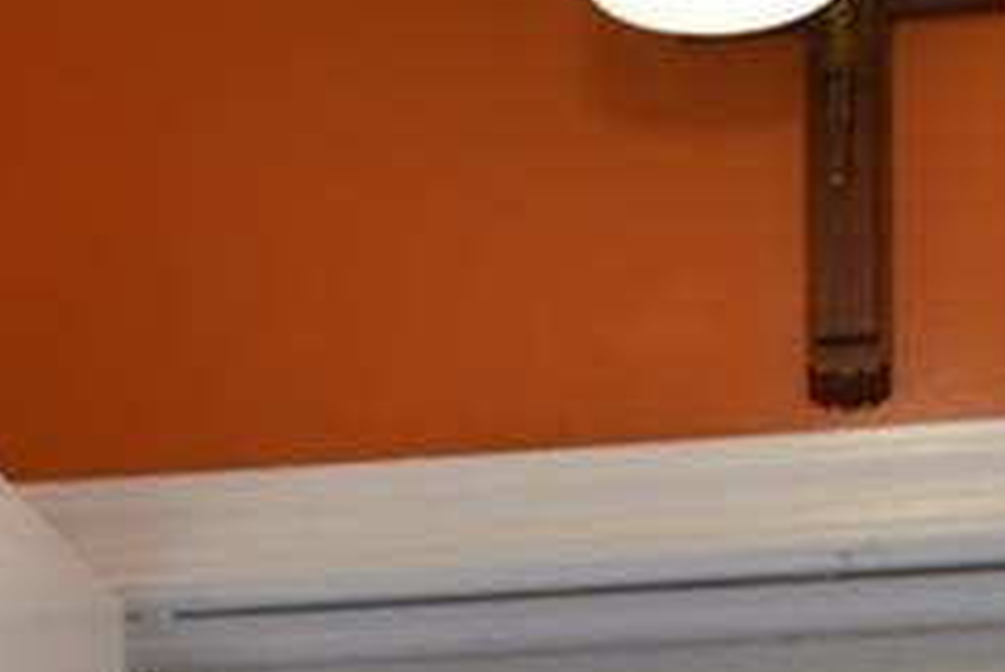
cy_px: 1657
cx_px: 459
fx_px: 3612
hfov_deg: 15.8
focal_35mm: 129
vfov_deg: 9.4
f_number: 4
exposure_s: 1/60
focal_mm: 13
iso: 100
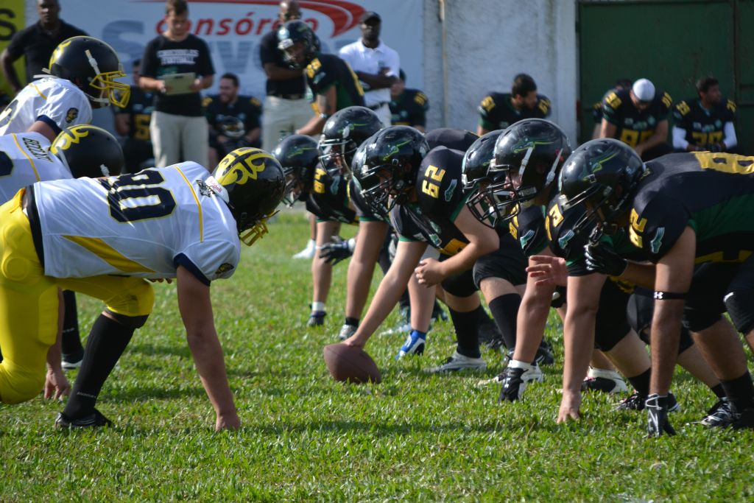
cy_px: 252
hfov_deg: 6.9
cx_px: 377
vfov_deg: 4.6
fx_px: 6284
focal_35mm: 300
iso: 400
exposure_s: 1/800
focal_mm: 200
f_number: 5.6
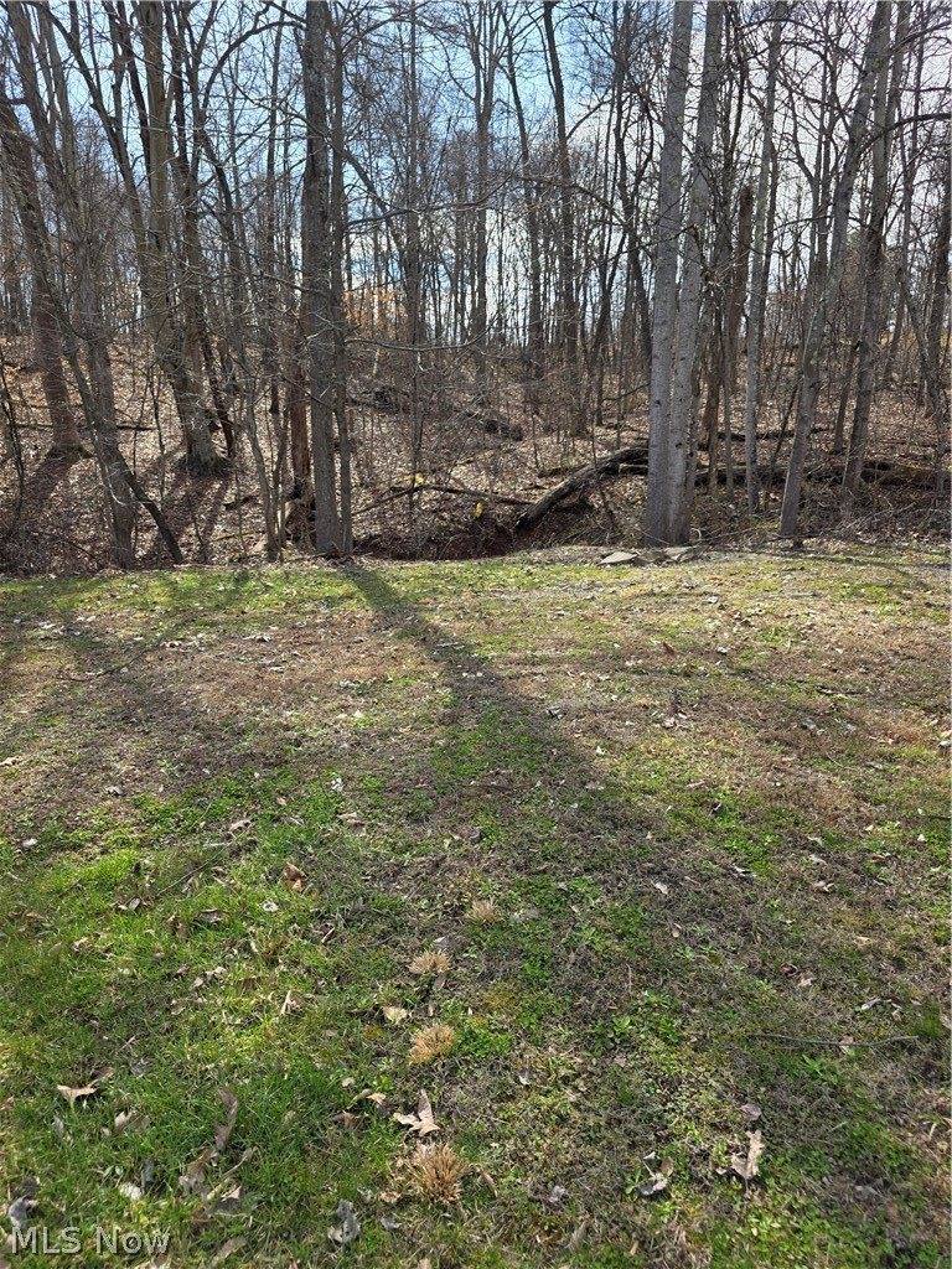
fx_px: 843
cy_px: 634
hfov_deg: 58.9
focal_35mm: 23
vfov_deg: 73.9
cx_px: 476
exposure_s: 1/1819
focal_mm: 6.3
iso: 80
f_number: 1.7
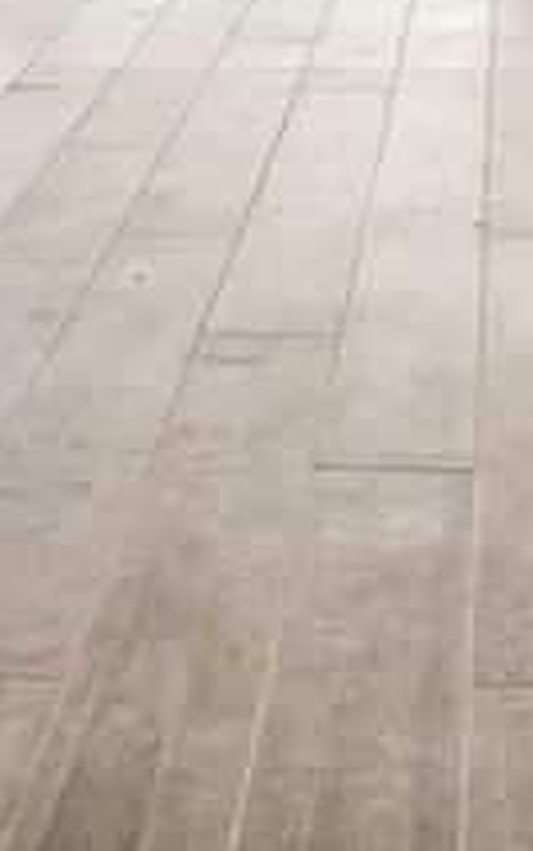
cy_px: -453
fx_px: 1810
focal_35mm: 78
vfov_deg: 21.7
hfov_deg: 16.5
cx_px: 473
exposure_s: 1/100
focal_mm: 16
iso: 160
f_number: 8
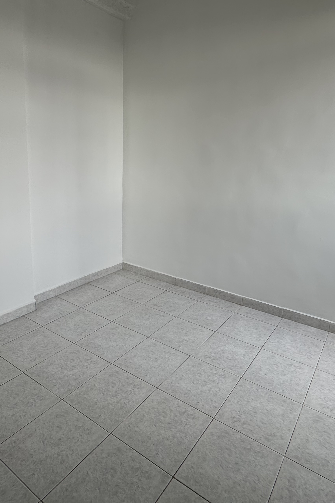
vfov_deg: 75.5
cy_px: 208
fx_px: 321
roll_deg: -4.2
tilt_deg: -8.3
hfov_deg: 55.0
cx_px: 186
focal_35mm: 23
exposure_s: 1/103
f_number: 2.2
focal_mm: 2.22
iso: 40
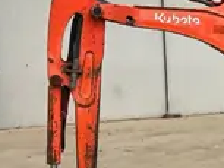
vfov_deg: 16.2
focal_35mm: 91
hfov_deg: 19.4
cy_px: 115
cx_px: 313
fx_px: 589
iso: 160
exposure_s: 1/60
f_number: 1.8
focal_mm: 3
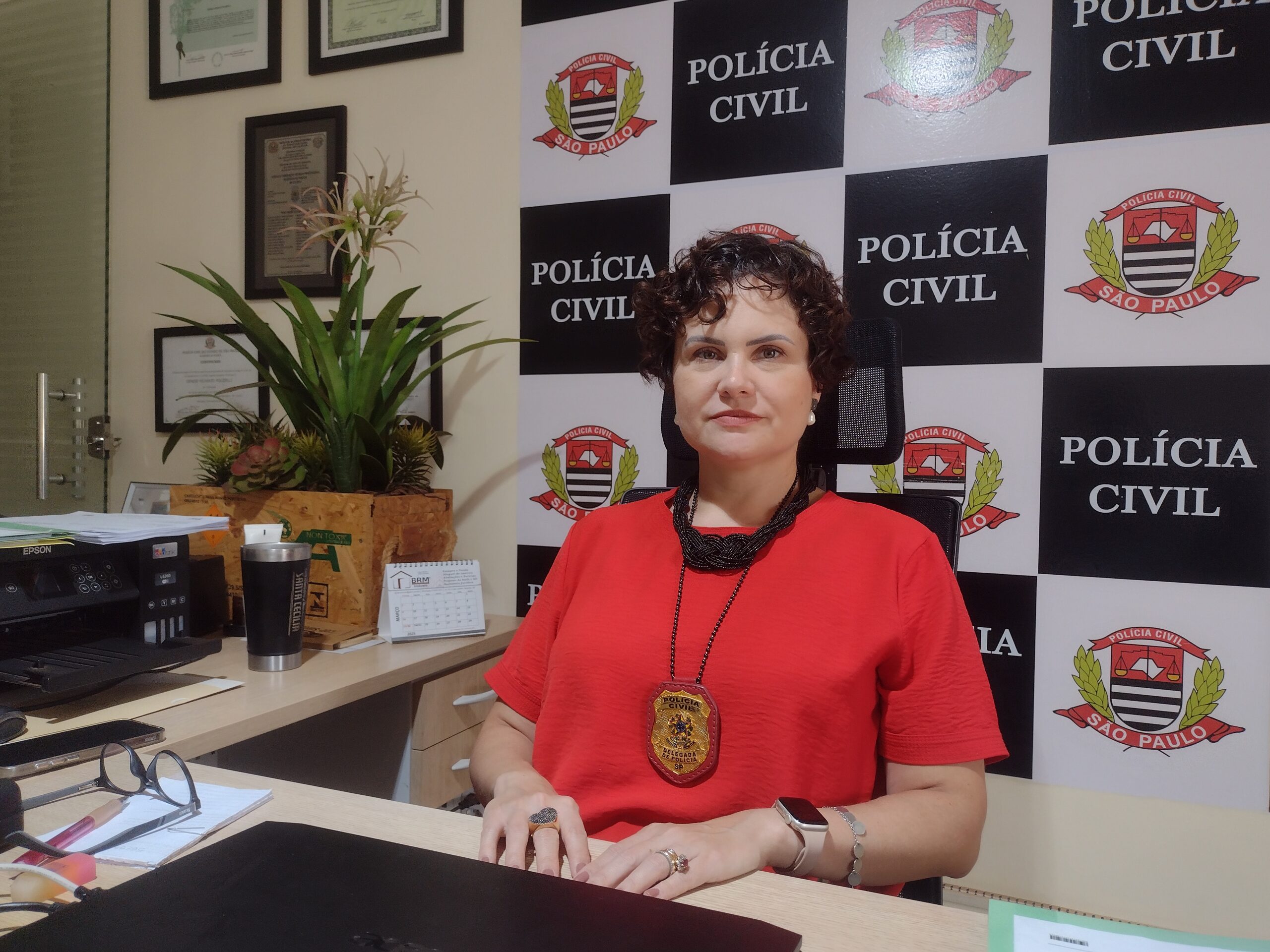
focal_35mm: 27
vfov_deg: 51.4
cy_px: 476
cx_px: 635
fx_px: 991
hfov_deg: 65.3
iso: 160
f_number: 1.7
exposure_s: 1/40
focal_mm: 4.71
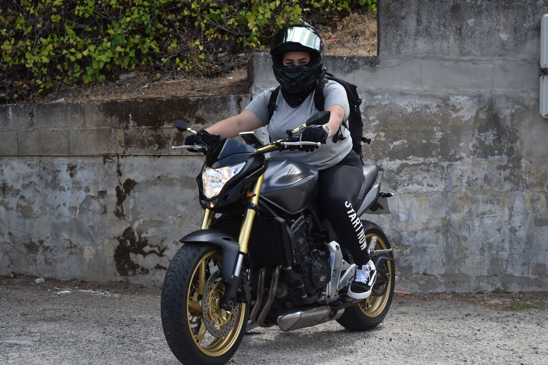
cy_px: 177
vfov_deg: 21.2
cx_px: 264
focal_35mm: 64
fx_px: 974
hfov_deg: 31.4
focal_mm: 40
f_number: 4.8
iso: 400
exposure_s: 1/1000
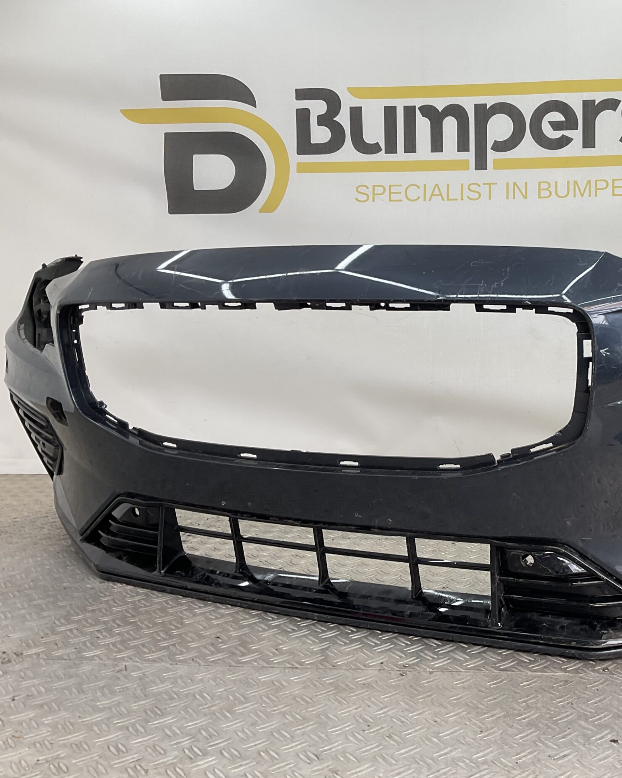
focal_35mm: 39
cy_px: 379
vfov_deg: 46.8
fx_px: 898
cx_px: 496
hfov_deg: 36.9
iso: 16
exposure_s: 1/124
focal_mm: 3
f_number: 1.8
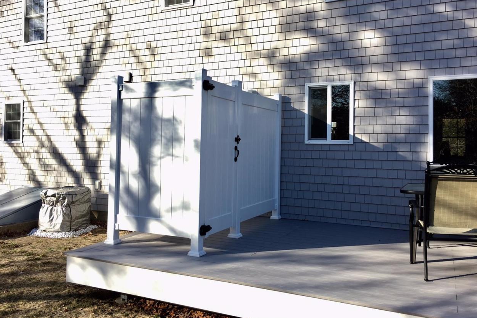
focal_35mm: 31
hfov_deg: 60.3
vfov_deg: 42.2
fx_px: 411
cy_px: 139
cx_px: 238
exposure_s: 1/280
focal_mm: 4.15
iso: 25
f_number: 2.2
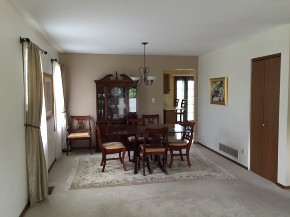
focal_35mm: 29
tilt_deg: -4.9
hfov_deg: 61.7
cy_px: 108
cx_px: 145
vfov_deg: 48.2
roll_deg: -0.5
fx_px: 243
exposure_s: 1/30
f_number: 2.2
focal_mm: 4.15
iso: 100
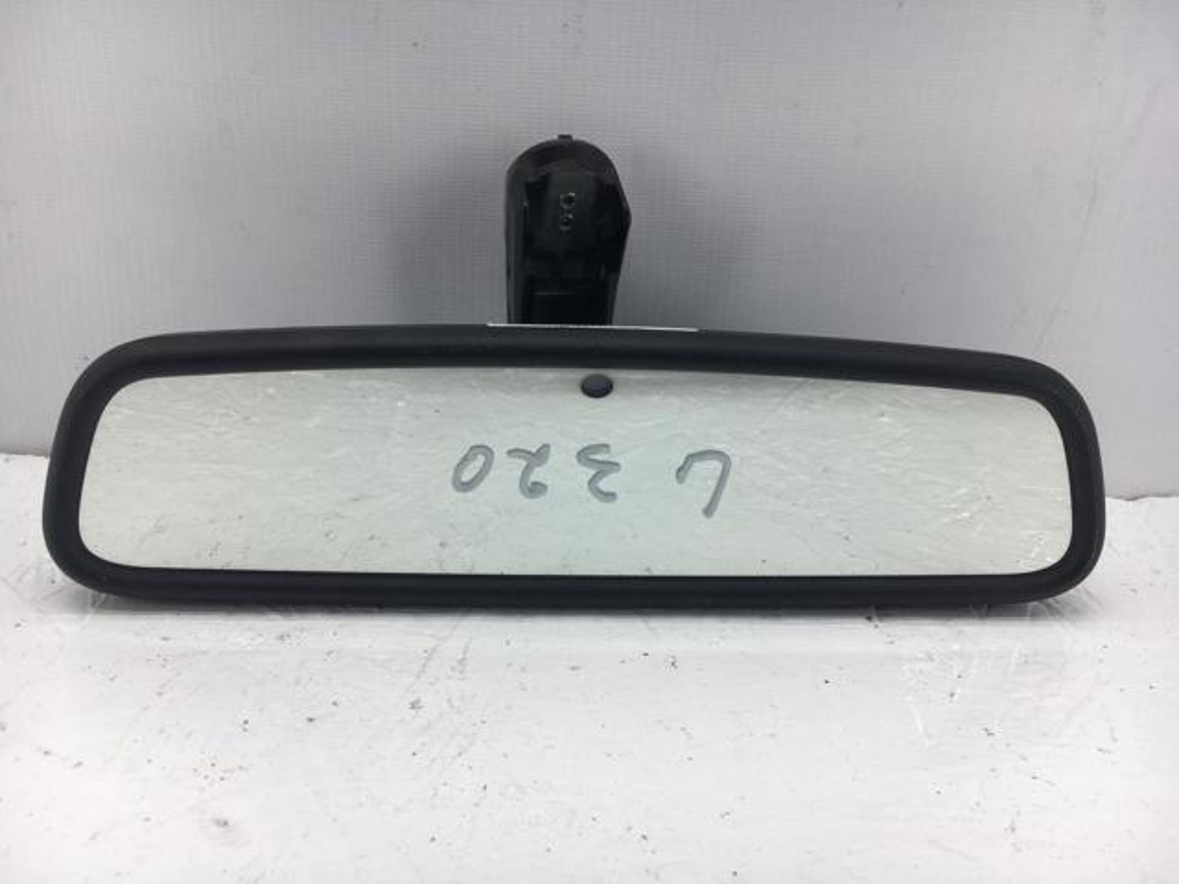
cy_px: 442
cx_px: 590
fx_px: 988
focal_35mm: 29
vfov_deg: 48.2
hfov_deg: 61.7
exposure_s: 1/247
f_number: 2.2
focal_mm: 4.15
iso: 25
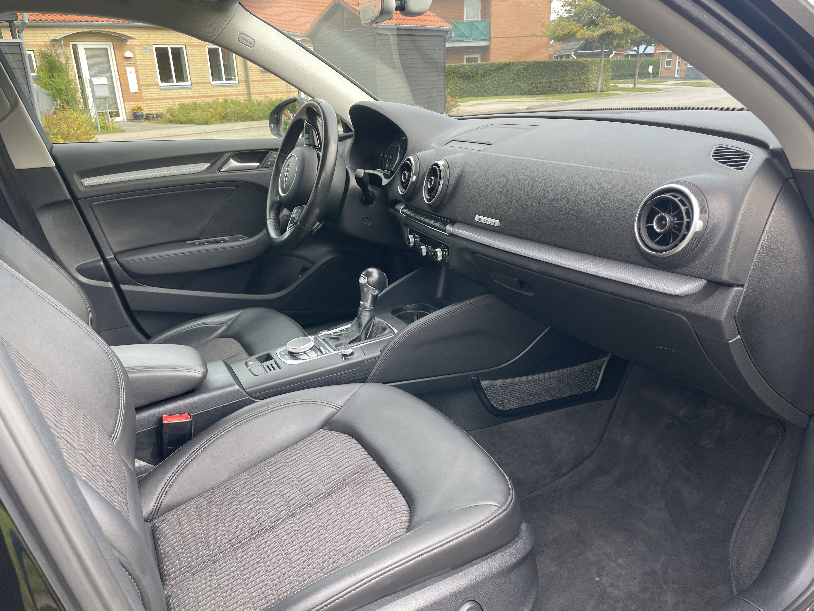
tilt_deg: -21.4
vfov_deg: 53.1
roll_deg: +2.6
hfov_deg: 67.3
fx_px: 611
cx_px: 407
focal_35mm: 26
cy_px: 306
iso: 32
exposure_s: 1/142
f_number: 1.6
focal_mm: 4.2
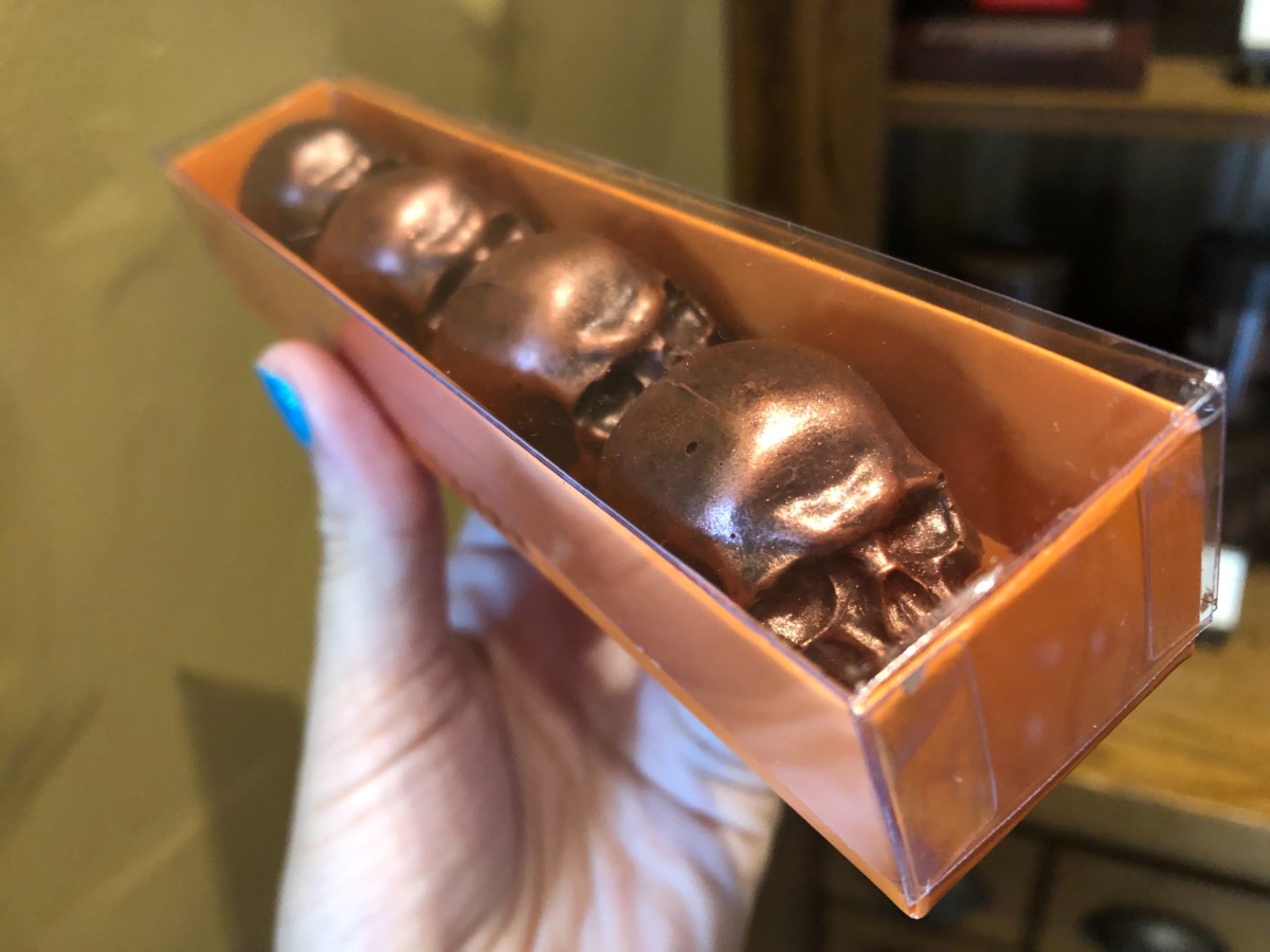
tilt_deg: -34.6
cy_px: 476
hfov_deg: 63.4
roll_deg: +4.7
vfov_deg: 49.7
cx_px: 635
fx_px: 1027
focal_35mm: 28
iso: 100
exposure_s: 1/16
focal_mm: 3.99
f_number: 1.8
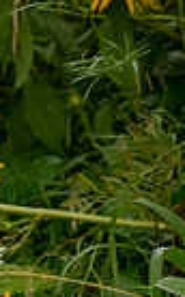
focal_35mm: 424
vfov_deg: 4.9
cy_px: 369
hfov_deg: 3.0
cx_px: -429
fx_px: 3428
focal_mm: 92
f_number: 8
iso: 500
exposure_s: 1/320
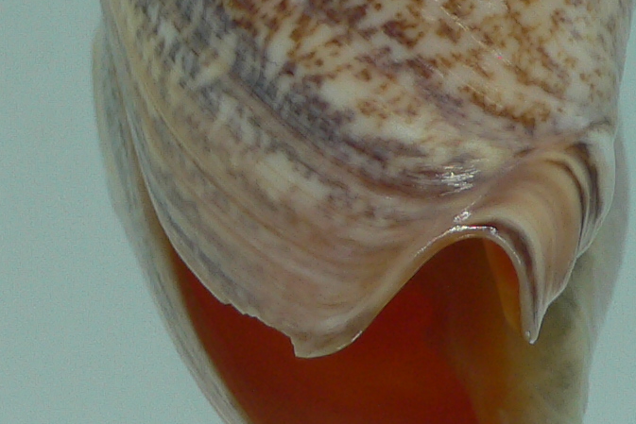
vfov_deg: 12.3
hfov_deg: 18.7
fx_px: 1926
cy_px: -83
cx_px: 393
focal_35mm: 109
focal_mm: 4.6
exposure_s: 1/60
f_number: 2.8
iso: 80
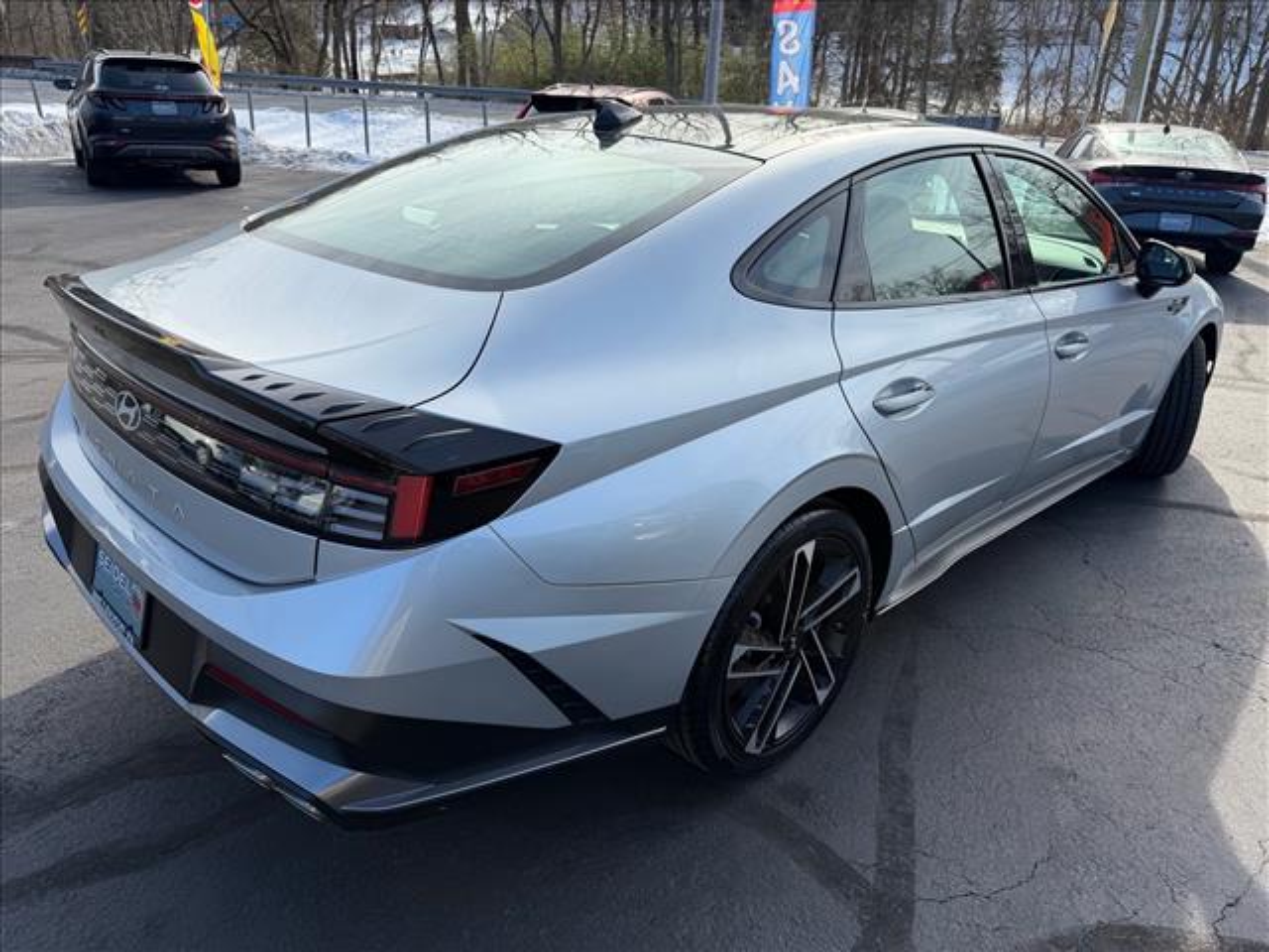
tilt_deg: -23.9
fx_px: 880
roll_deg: -2.1
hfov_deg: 71.6
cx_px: 634
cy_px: 476
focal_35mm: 24
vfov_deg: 56.8
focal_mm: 6.76
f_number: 1.78
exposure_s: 1/2000
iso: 80
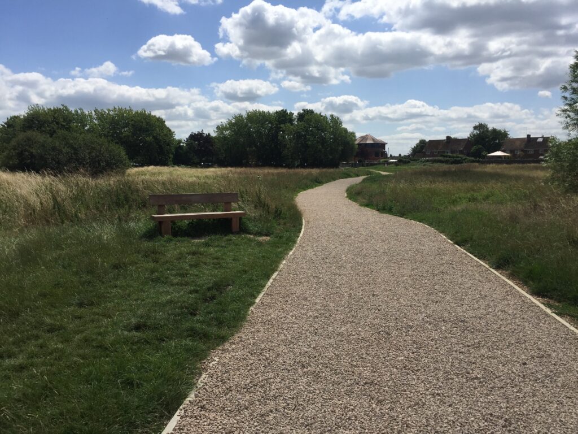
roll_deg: -0.2
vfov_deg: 48.2
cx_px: 289
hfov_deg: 61.7
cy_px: 217
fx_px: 484
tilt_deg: -7.7
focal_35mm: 29
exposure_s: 1/3597
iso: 32
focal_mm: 4.15
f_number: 2.2
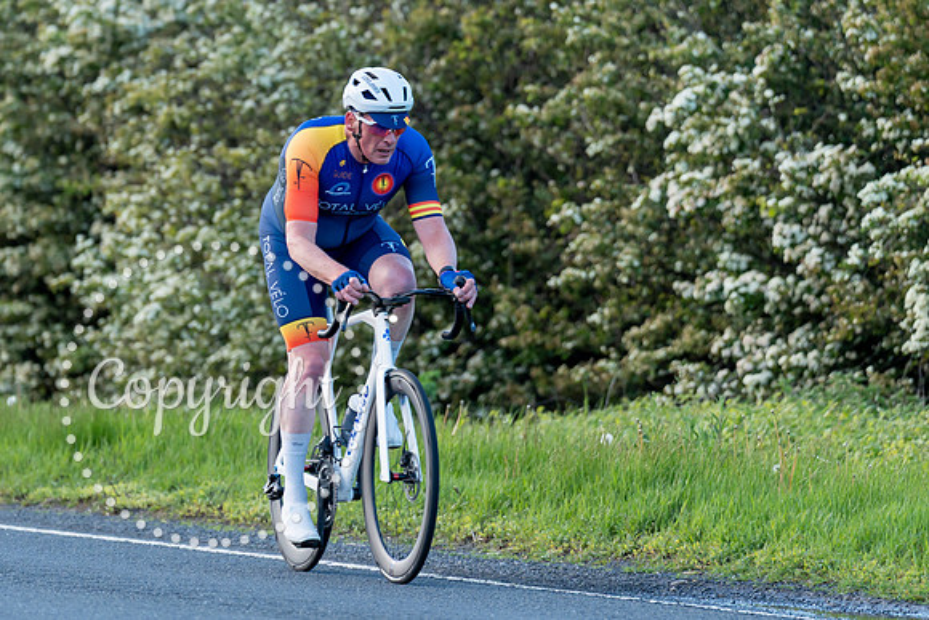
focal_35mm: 331
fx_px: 8549
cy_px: 133
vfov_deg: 4.2
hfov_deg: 6.2
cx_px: 352
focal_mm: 200
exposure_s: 1/640
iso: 500
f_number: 3.2
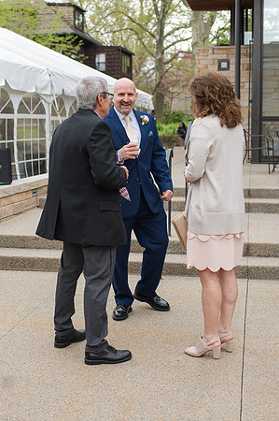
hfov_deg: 25.5
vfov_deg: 37.8
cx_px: 84
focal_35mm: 53
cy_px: 210
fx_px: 612
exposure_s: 1/400
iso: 320
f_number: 3.2
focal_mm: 35
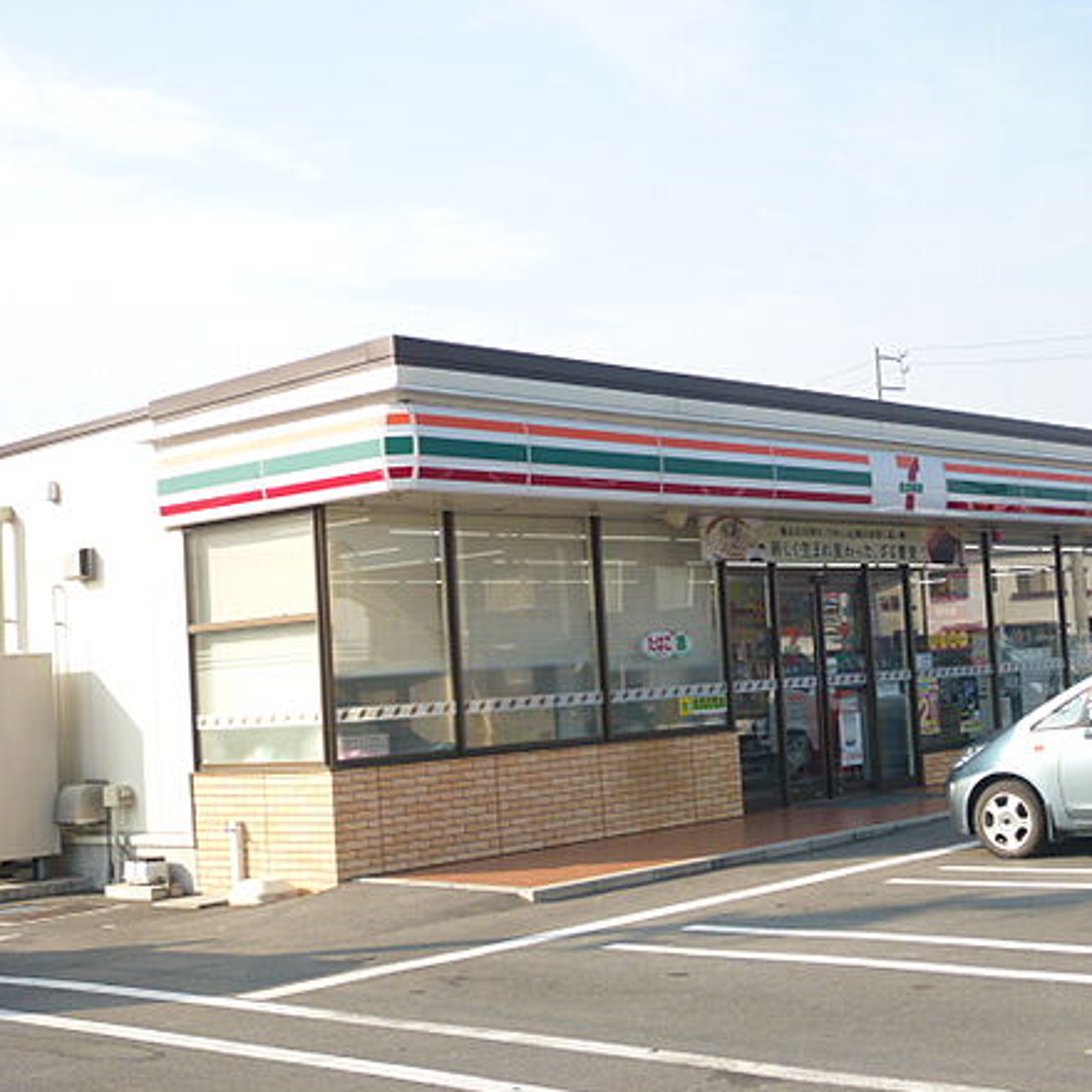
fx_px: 1892
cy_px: 544
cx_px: 737
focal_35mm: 53
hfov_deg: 31.9
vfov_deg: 32.2
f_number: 4
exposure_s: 1/400
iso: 100
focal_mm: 7.9
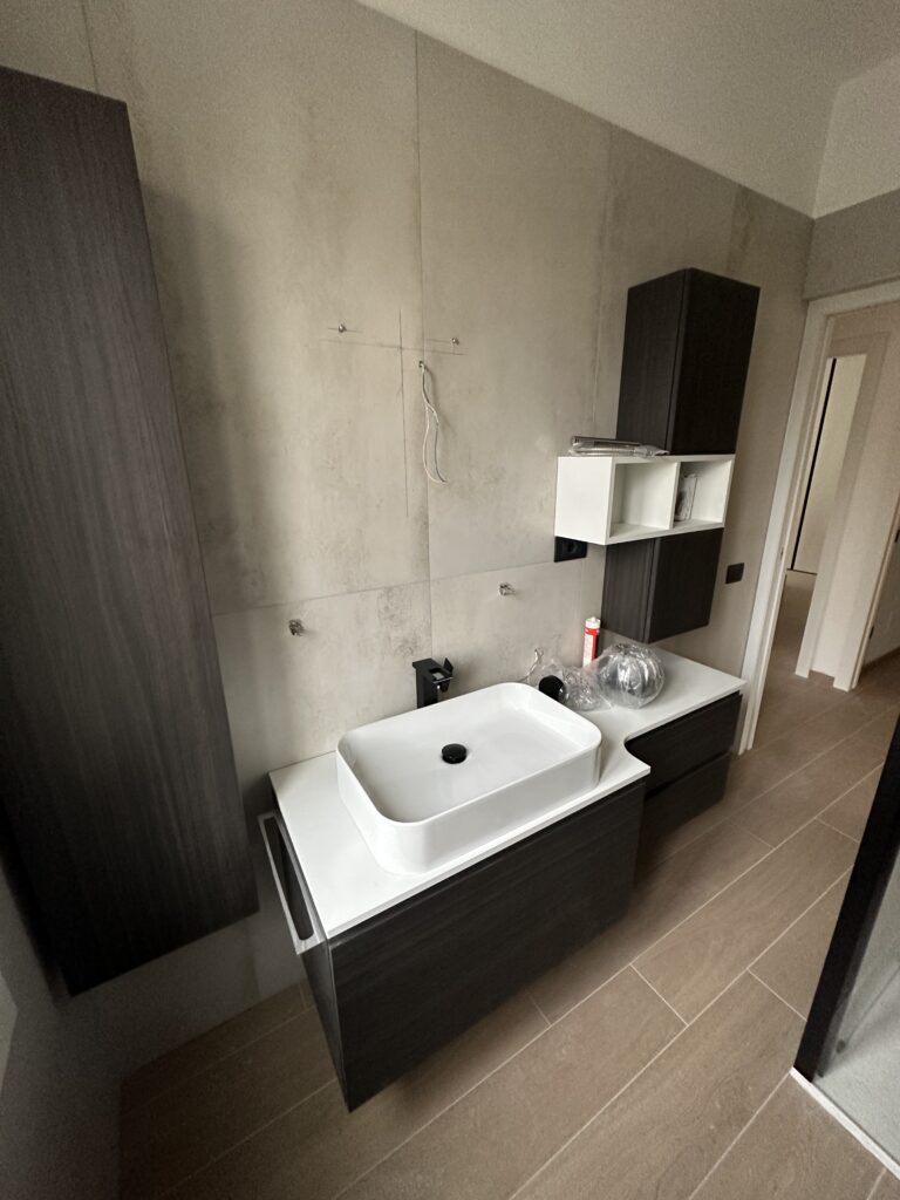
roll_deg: +0.8
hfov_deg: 85.7
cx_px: 450
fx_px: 485
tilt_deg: -18.7
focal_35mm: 14
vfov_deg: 102.1
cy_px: 600
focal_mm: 2.22
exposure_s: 1/67
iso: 320
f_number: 2.2
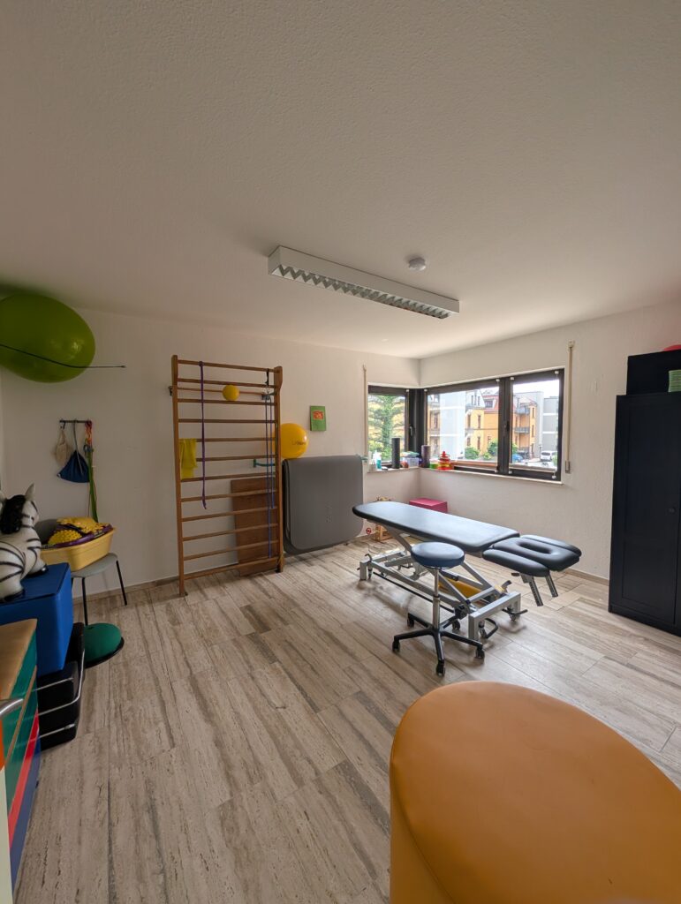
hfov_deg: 94.6
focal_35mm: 12
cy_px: 452
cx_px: 340
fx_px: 314
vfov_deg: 110.5
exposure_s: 1/603
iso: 81
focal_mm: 2.02
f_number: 1.7
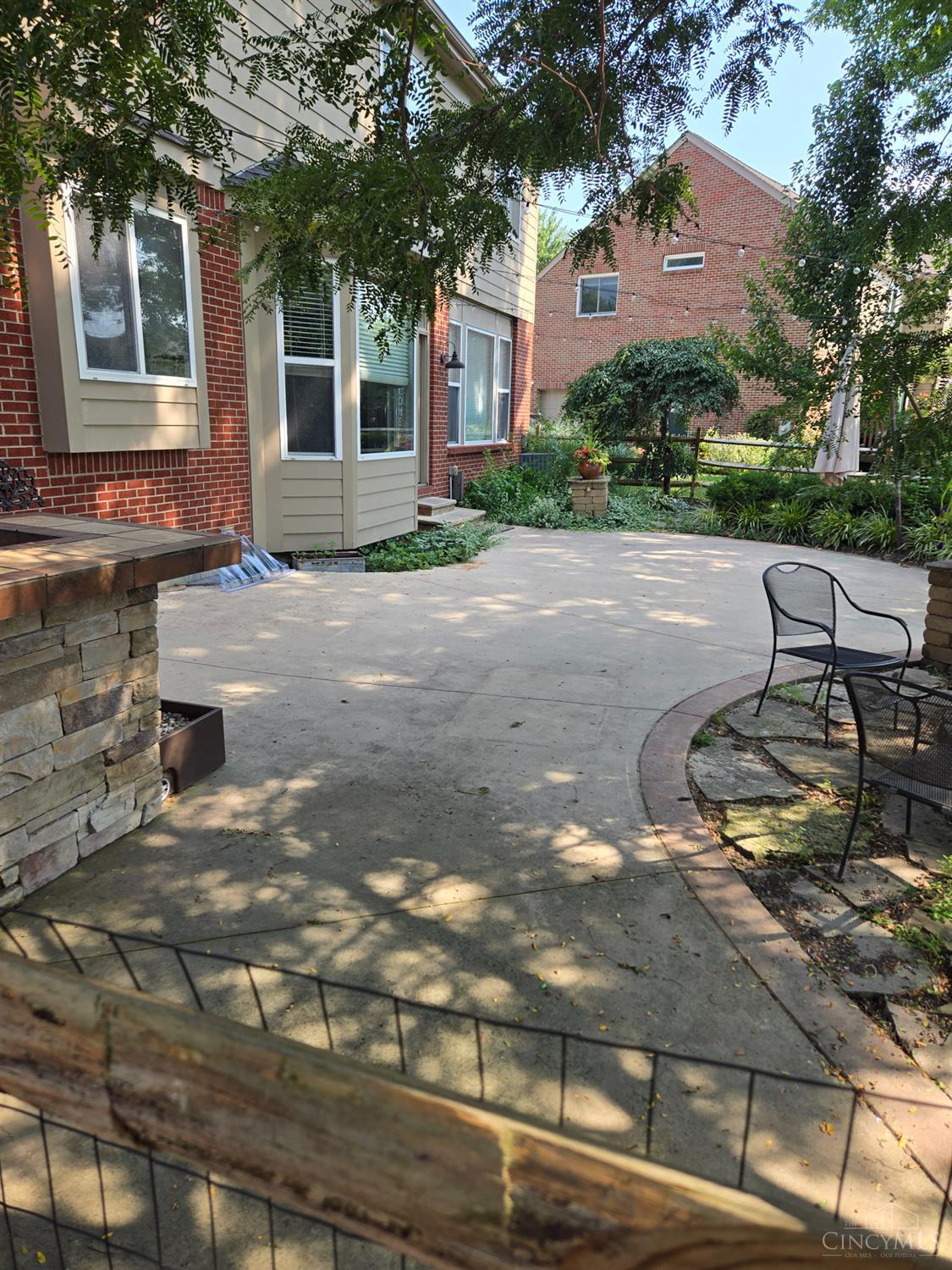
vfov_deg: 73.9
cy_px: 635
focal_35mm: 23
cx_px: 476
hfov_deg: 58.9
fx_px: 843
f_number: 1.8
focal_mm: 5.4
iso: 25
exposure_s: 1/485
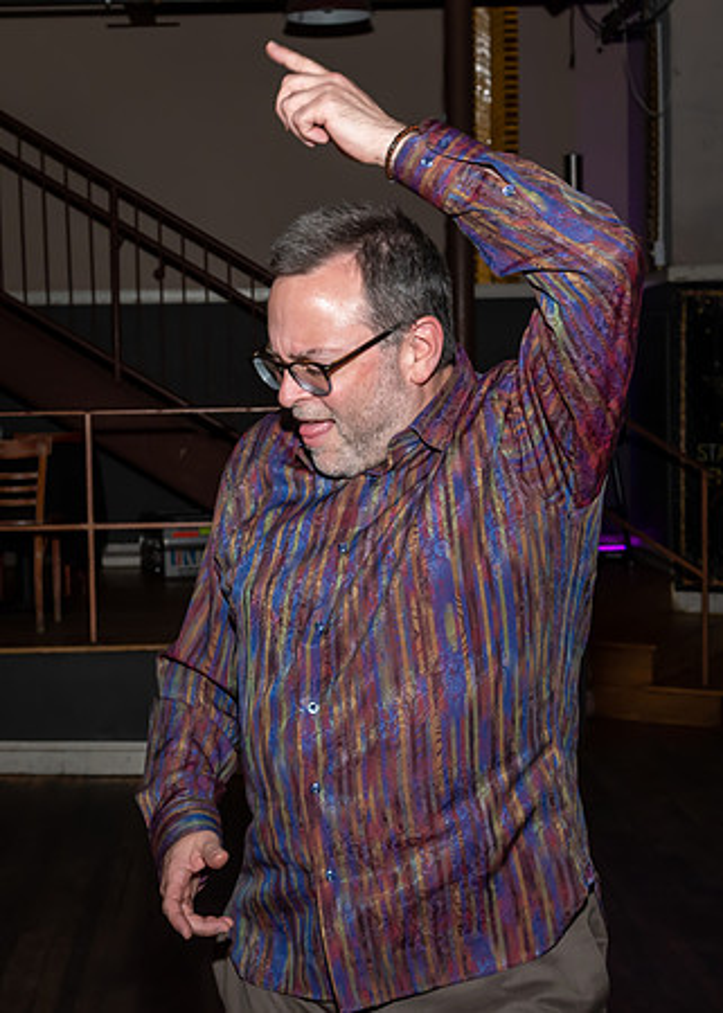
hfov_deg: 21.1
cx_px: 260
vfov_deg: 29.4
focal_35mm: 67
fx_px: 1931
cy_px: 480
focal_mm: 26
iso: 400
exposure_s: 1/250
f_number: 6.3
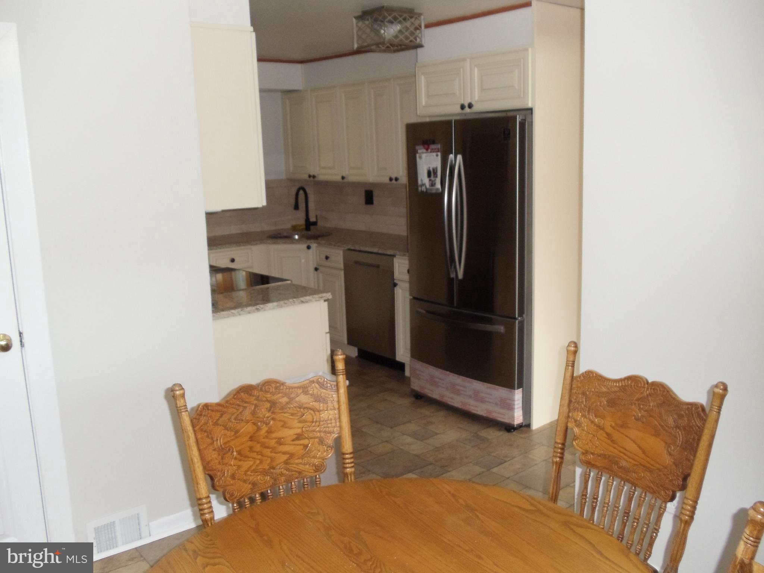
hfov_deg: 42.9
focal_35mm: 44
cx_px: 382
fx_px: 971
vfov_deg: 32.9
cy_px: 286
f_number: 3.5
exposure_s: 1/30
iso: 400
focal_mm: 6
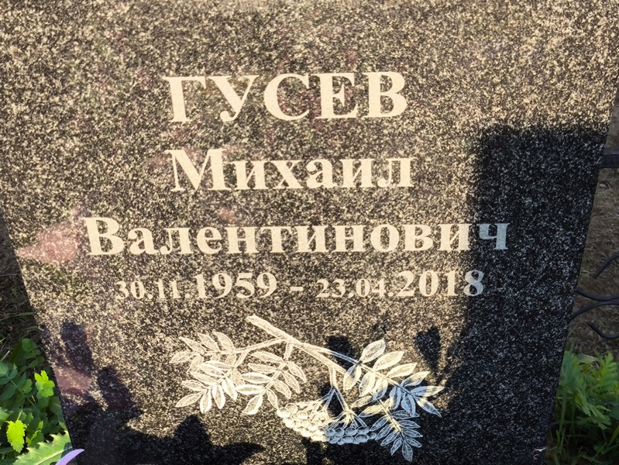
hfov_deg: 38.2
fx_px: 894
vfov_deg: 29.1
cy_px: 232
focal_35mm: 50
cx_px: 310
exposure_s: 1/238
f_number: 1.7
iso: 50
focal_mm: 4.71
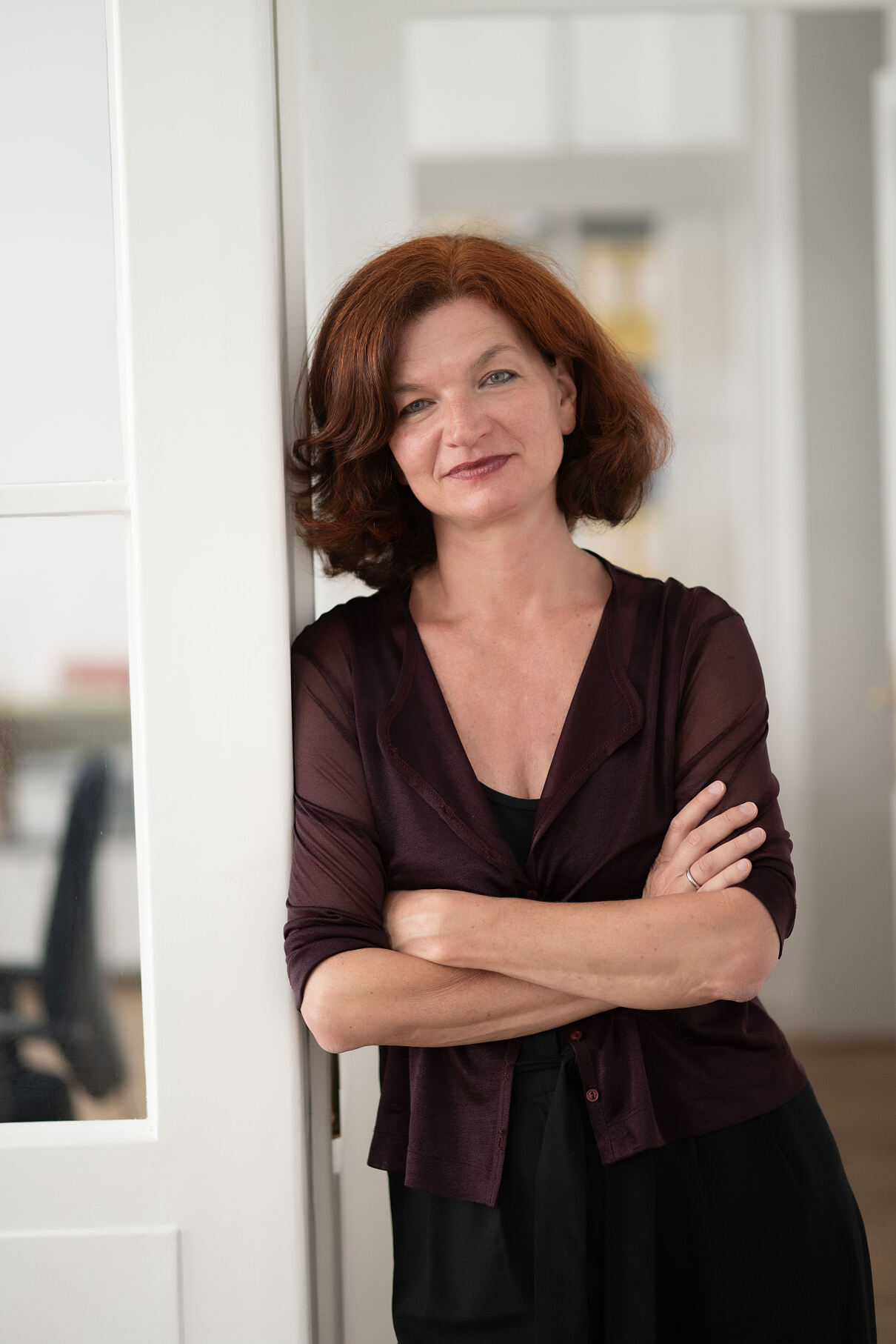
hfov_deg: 16.1
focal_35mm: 85
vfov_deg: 23.9
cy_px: 672
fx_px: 3172
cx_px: 448
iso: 640
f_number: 2
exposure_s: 1/200
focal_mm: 85
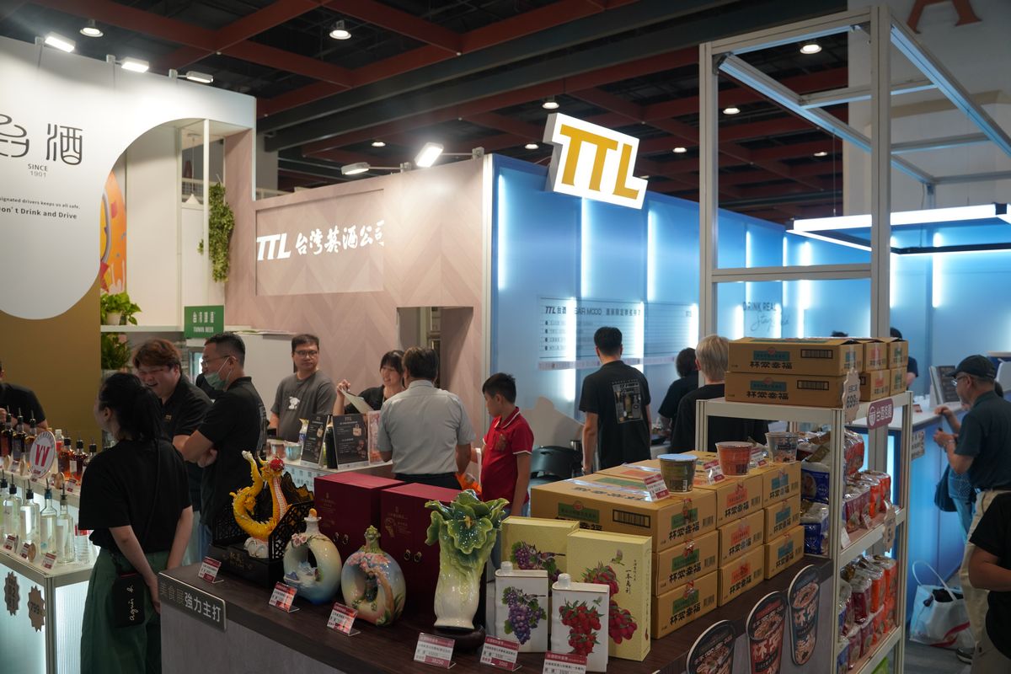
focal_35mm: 28
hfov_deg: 65.5
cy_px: 337
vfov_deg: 46.4
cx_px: 506
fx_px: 786
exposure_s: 1/160
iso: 1000
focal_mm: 28
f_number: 4
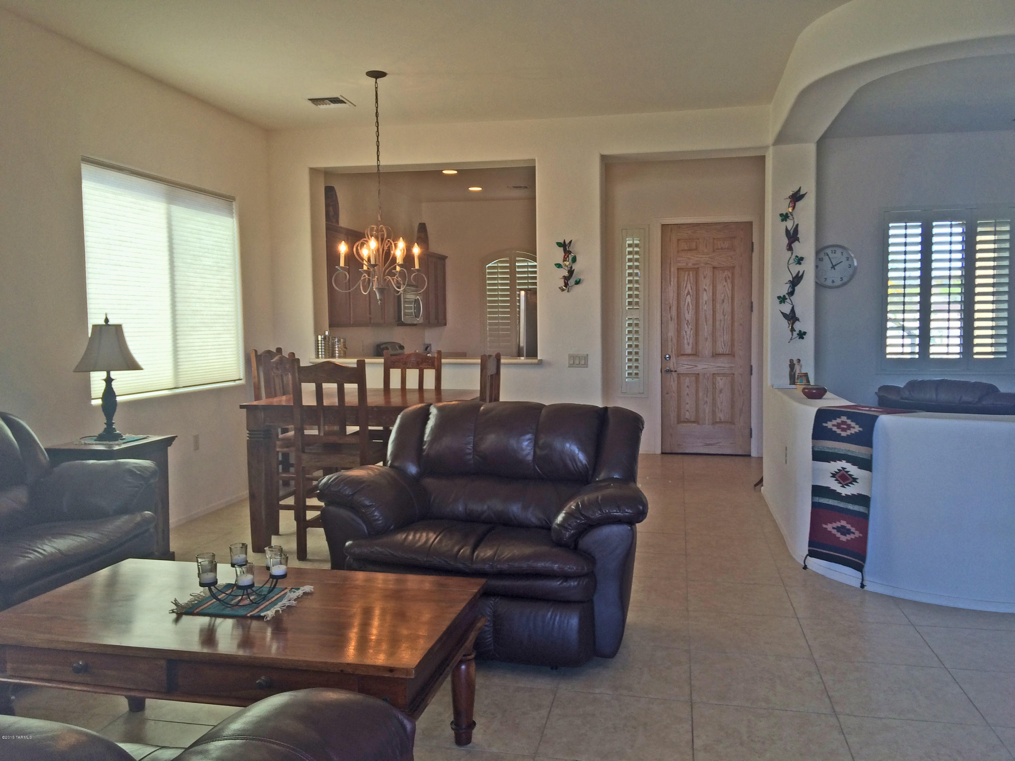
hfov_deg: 61.7
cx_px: 508
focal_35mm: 29
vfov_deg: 48.2
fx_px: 850
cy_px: 380
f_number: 2.2
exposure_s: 1/60
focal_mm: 4.15
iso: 40
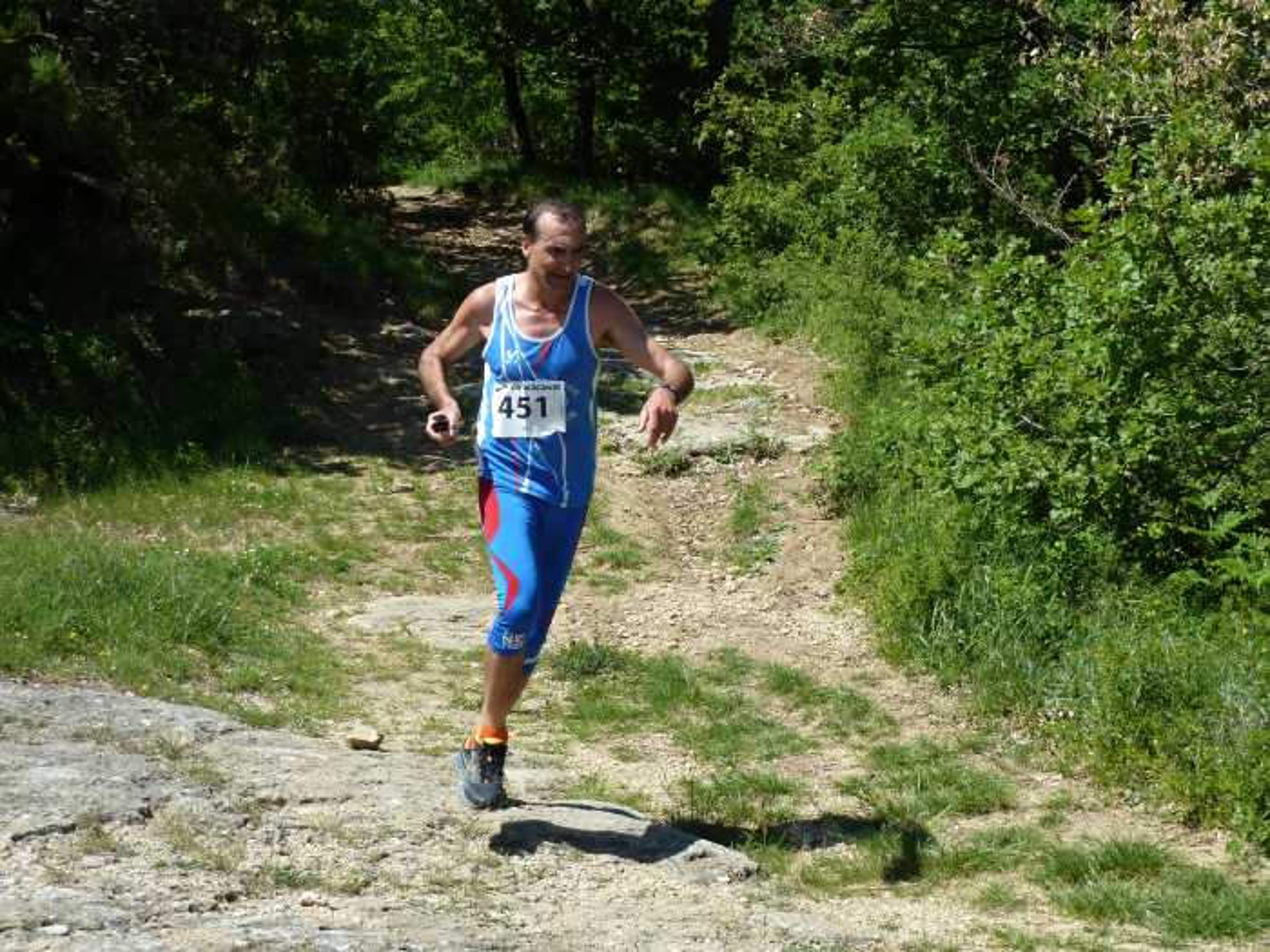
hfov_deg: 30.7
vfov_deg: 23.3
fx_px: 2311
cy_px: 476
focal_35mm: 63
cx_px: 635
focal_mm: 10.3
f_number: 4
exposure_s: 1/400
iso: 80
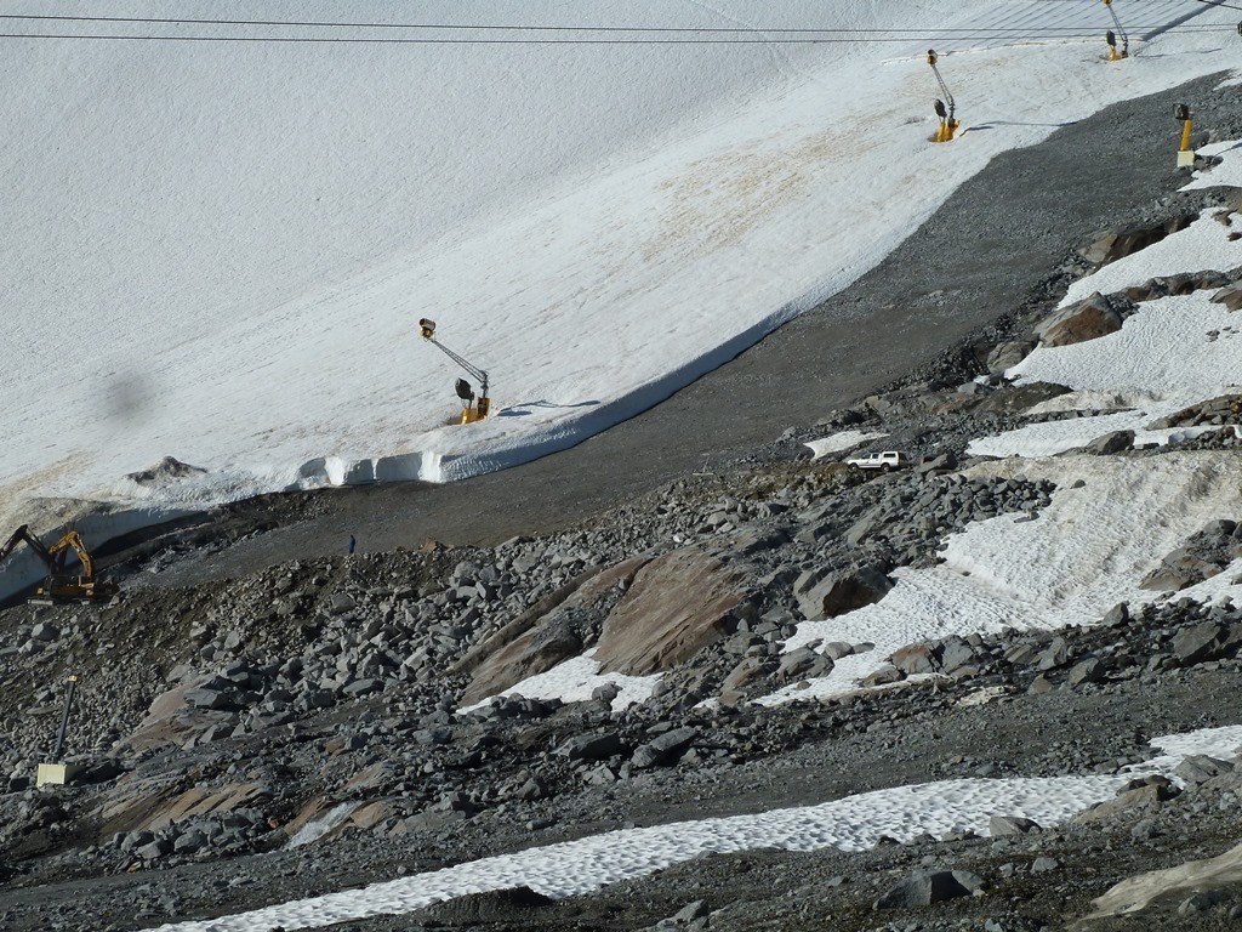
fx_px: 2404
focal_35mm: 67
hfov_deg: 29.0
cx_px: 621
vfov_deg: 21.9
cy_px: 466
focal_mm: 11
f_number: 5.6
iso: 80
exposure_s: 1/640
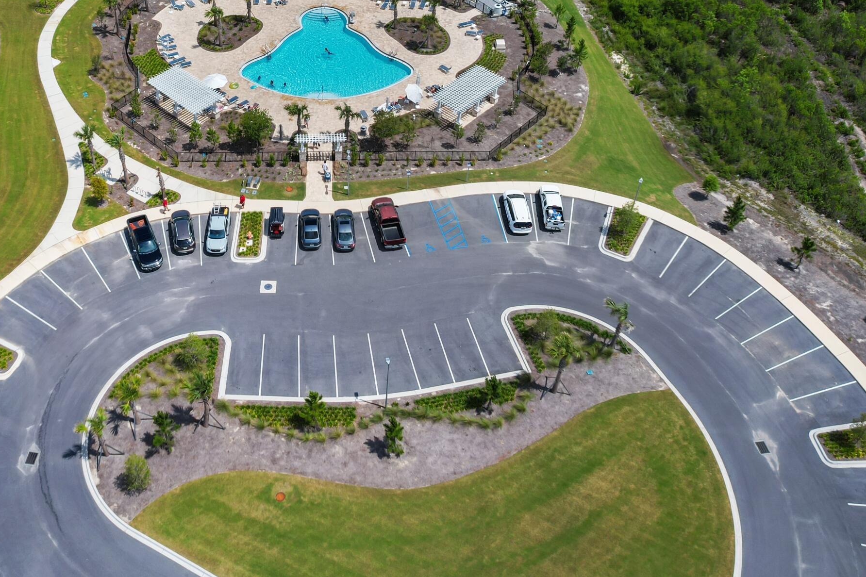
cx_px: 320
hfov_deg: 51.3
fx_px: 890
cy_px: 93
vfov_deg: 34.5
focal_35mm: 37
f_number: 2.8
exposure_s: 1/1250
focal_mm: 8.38
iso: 100
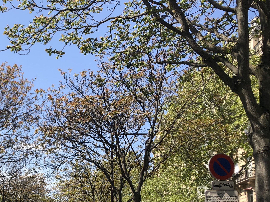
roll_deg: -0.2
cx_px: 48
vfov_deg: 25.4
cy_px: 195
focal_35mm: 55
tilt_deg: +8.5
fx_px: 429
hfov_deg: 33.8
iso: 20
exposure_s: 1/1130
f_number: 1.8
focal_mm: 4
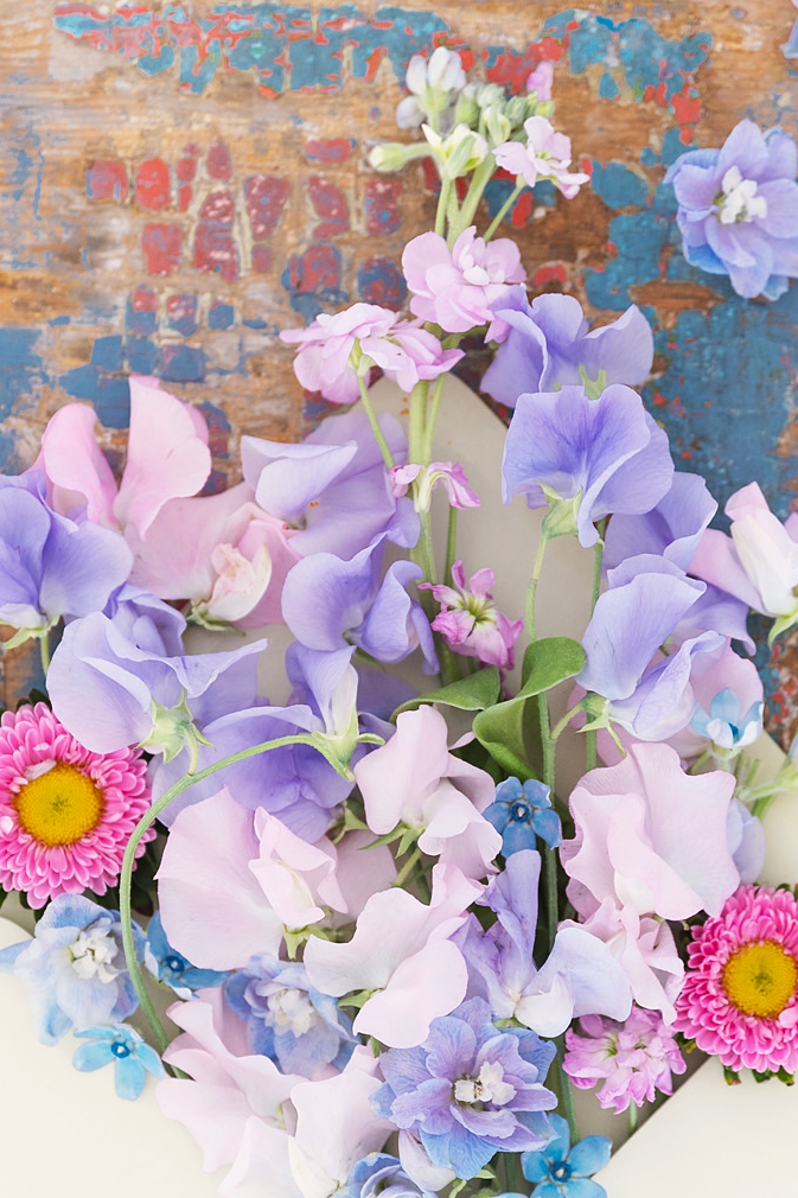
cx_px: 429
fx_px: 3459
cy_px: 738
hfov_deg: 13.2
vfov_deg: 19.6
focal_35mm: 104
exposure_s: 1/200
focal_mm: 70
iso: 1000
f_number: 2.8
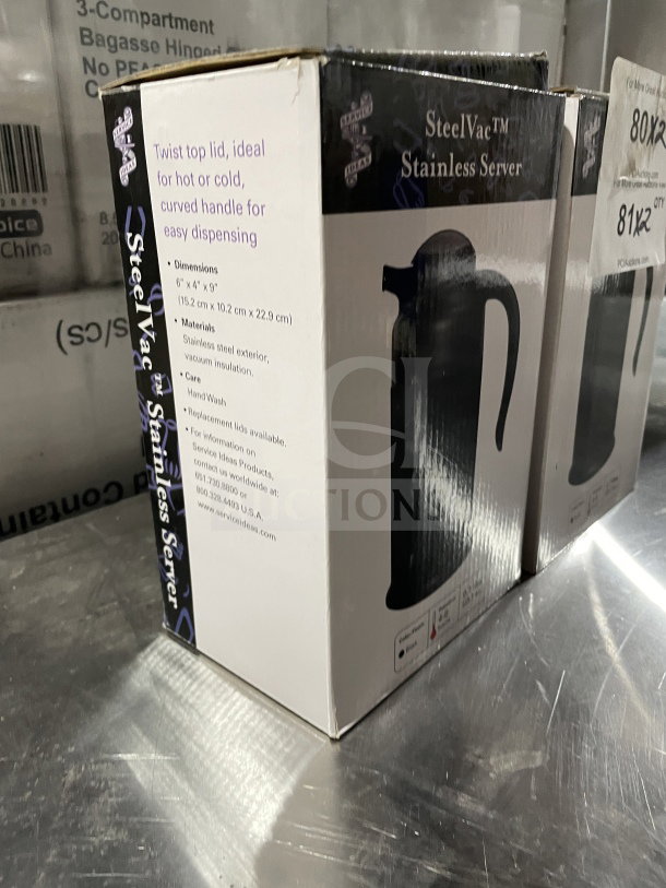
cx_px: 333
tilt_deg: -20.5
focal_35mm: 26
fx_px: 667
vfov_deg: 67.3
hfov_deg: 53.1
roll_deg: +1.7
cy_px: 444
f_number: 1.6
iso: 250
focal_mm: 4.2
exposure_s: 1/60
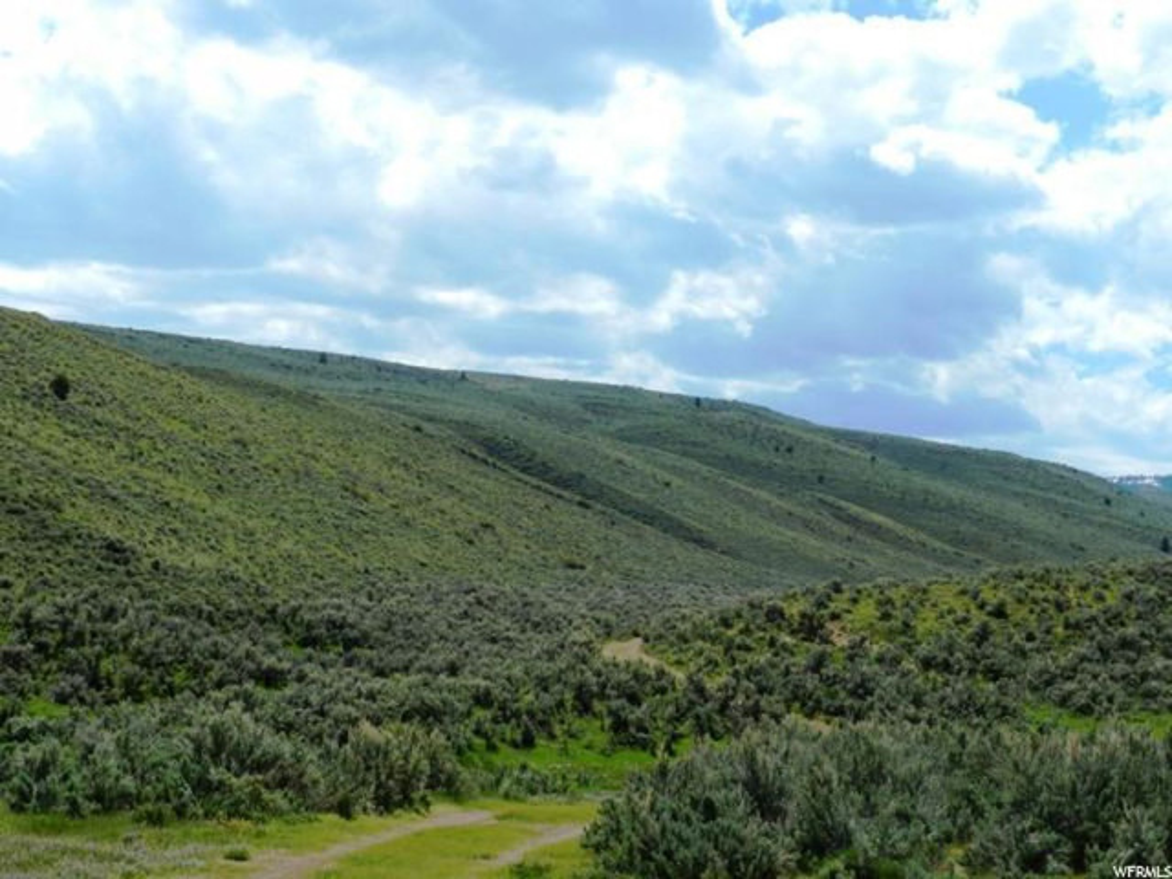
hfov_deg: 28.6
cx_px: 586
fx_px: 2302
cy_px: 440
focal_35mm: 68
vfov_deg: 21.6
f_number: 5.6
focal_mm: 12.1
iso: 160
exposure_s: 1/640
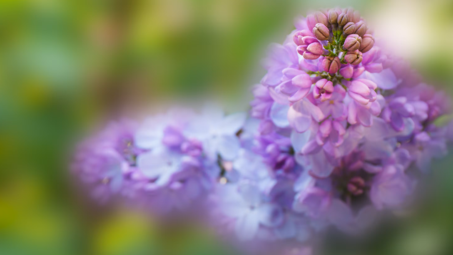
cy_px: 136
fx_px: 973
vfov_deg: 14.9
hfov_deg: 26.2
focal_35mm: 81
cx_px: 231
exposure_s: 1/125
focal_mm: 50
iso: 320
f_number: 8
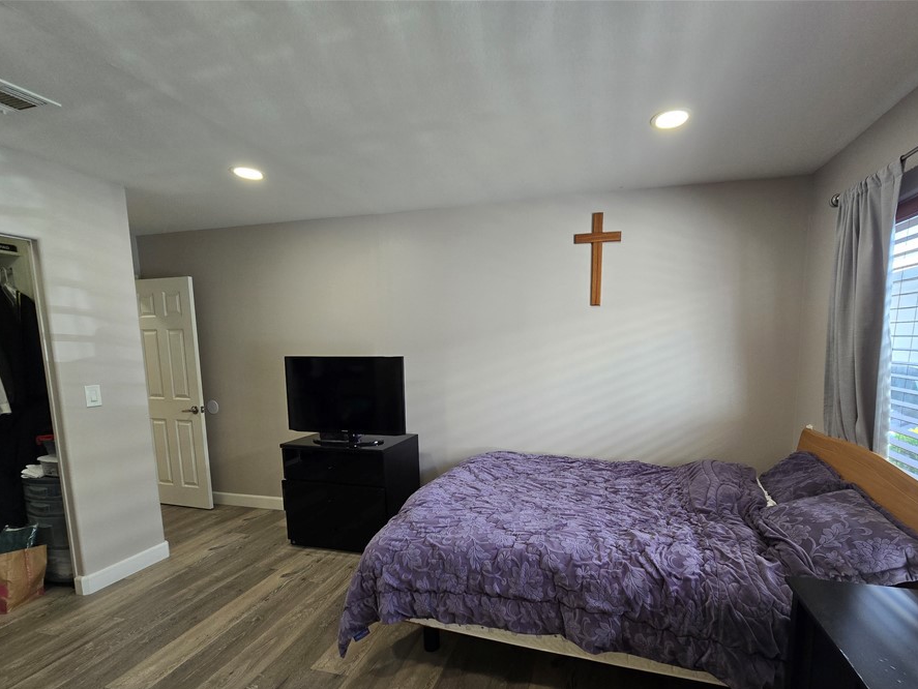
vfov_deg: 81.2
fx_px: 398
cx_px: 509
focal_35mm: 15
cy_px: 396
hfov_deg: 97.8
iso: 100
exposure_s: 1/60
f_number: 2.2
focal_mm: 2.2
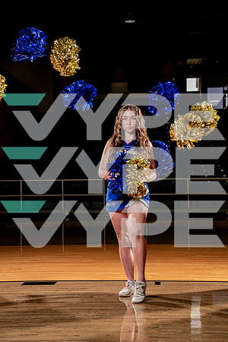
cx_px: 114
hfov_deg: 19.5
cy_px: 171
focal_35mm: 70
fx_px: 665
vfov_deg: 28.8
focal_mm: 70
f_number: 5.6
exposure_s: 1/250
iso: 200
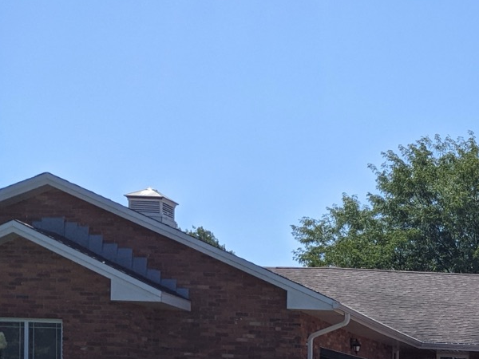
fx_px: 996
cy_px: 464
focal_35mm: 72
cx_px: 637
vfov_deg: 19.0
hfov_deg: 23.6
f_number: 1.73
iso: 64
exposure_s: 1/3906
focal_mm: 4.38
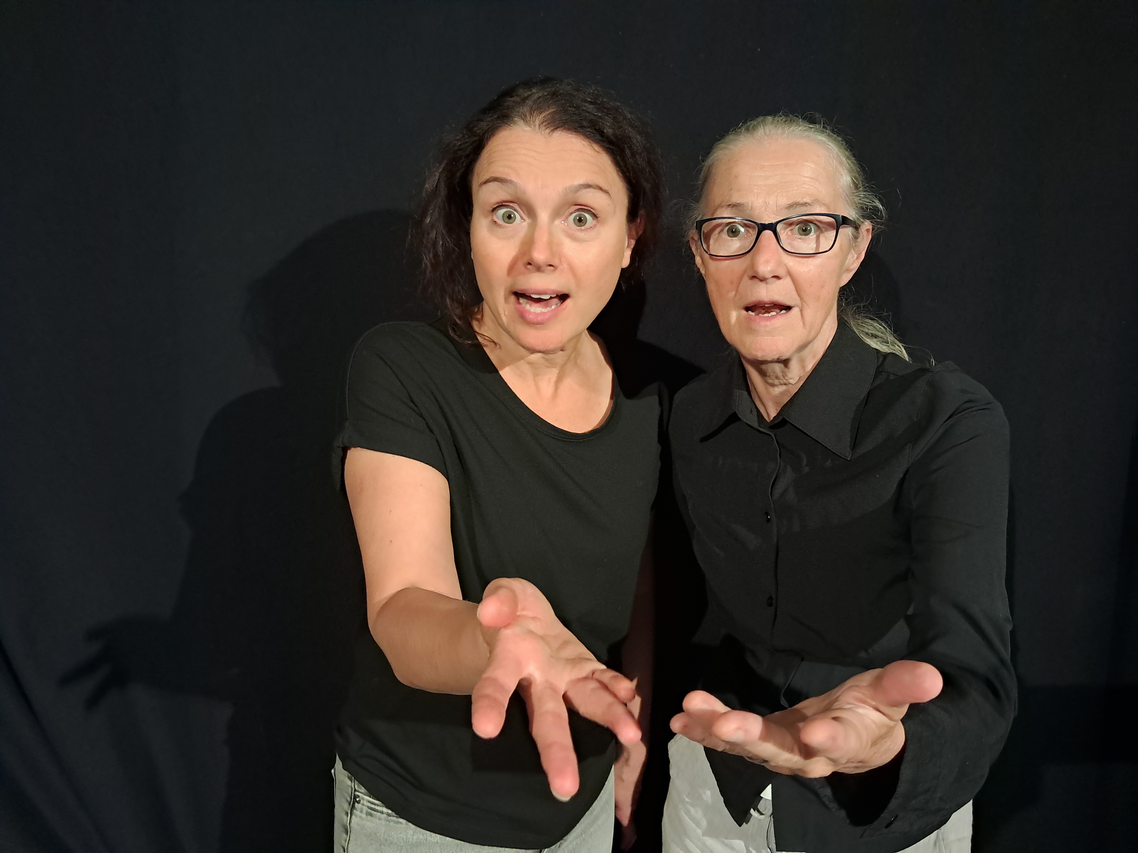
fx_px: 888
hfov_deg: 65.3
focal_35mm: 27
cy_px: 426
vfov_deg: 51.4
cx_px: 569
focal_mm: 4
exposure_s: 1/33
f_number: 1.8
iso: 500
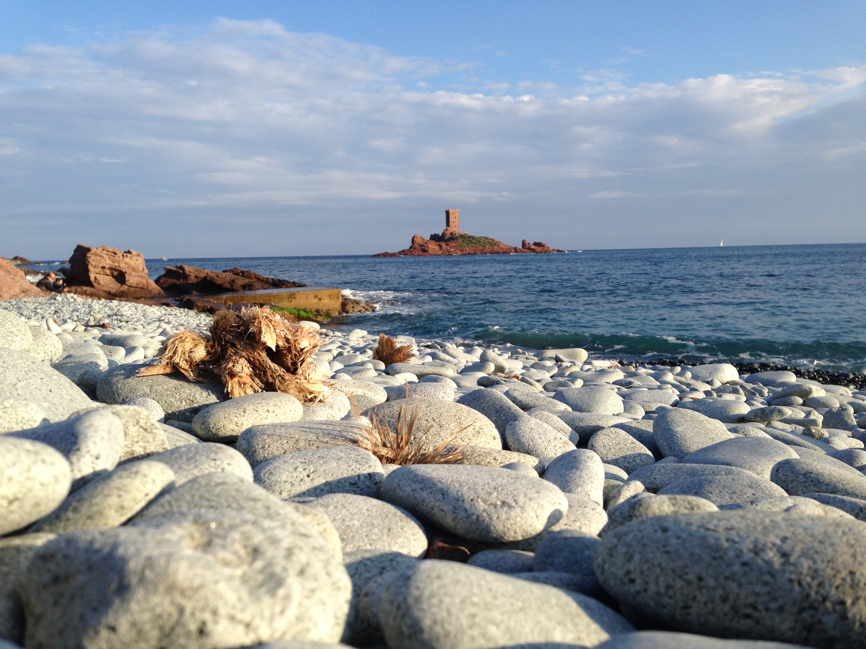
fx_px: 826
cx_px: 433
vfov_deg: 42.9
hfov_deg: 55.4
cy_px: 324
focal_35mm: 33
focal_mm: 4.12
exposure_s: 1/1153
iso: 50
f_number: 2.4
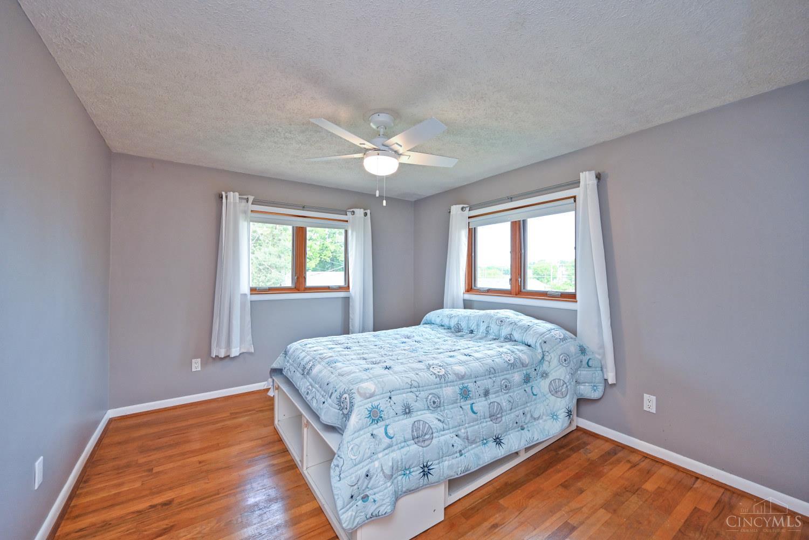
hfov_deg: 104.3
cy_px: 270
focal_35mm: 14
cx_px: 404
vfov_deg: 81.2
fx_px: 315
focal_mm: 14
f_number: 4
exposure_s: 1/60
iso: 320
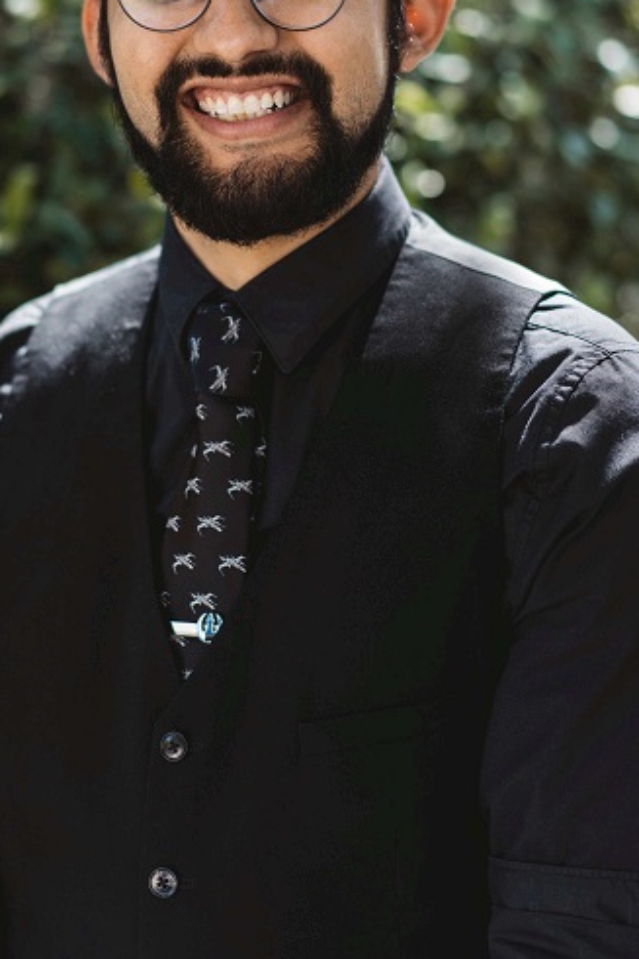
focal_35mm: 84
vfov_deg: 24.0
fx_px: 2238
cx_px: 266
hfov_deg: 16.2
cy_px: 266
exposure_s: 1/200
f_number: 1.8
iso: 50
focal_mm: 55
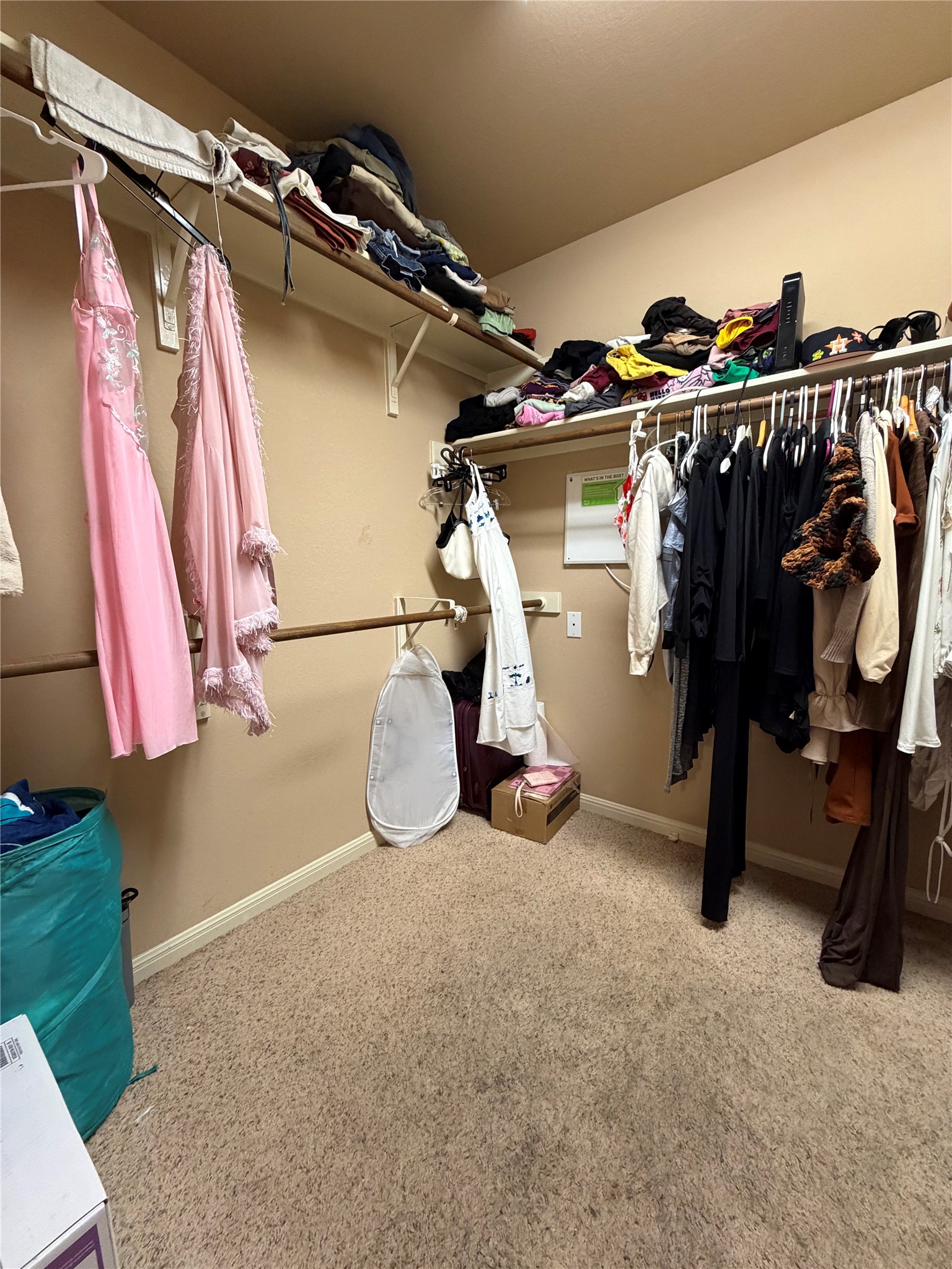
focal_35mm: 14
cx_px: 476
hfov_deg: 85.7
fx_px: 513
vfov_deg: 102.1
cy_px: 634
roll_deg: +0.7
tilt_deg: -8.1
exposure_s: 1/60
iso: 400
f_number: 2.2
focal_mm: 2.22
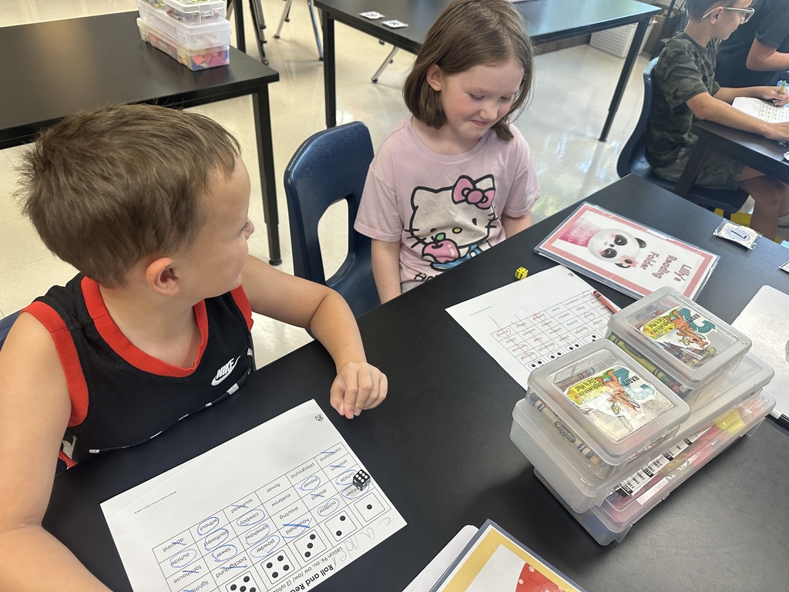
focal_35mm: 24
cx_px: 394
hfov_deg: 71.6
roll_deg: -7.2
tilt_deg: -41.5
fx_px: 547
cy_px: 296
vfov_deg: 56.8
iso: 200
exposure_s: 1/120
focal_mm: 6.86
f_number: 1.78
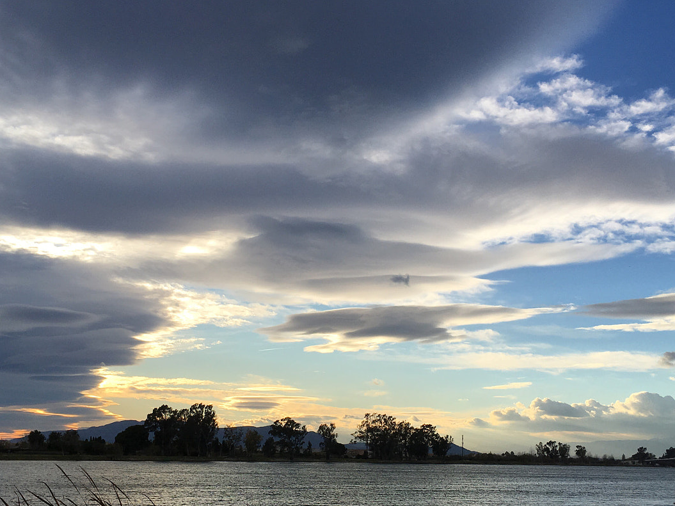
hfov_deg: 42.9
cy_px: 278
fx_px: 858
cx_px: 342
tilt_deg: +10.7
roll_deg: -0.9
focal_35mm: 44
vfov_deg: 32.8
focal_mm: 4.15
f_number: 2.2
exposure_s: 1/1538
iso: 25
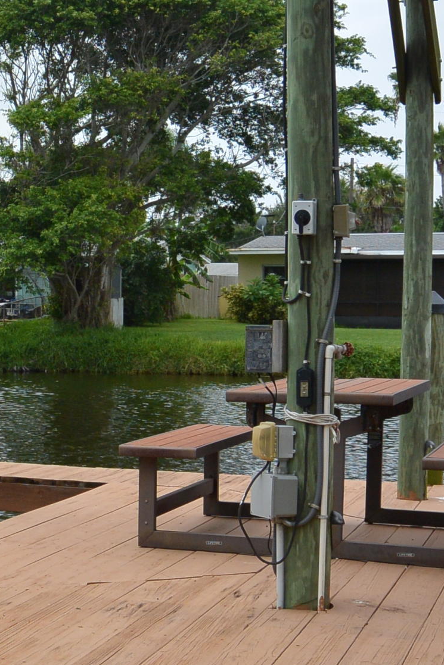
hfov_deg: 16.6
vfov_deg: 26.0
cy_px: 341
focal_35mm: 78
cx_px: -120
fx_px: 1442
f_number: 4.5
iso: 100
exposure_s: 1/1250
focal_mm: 11
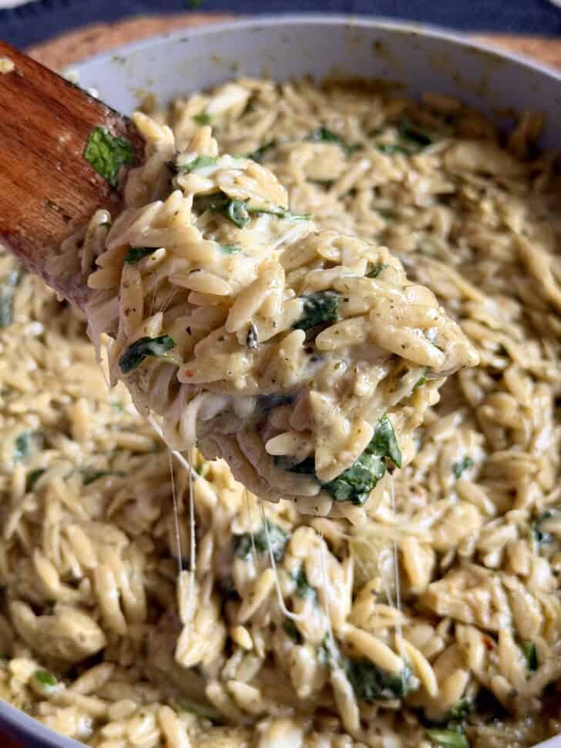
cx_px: 280
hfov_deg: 30.3
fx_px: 1037
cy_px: 374
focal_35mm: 48
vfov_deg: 39.7
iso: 50
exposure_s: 1/121
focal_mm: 6.8
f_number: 1.8
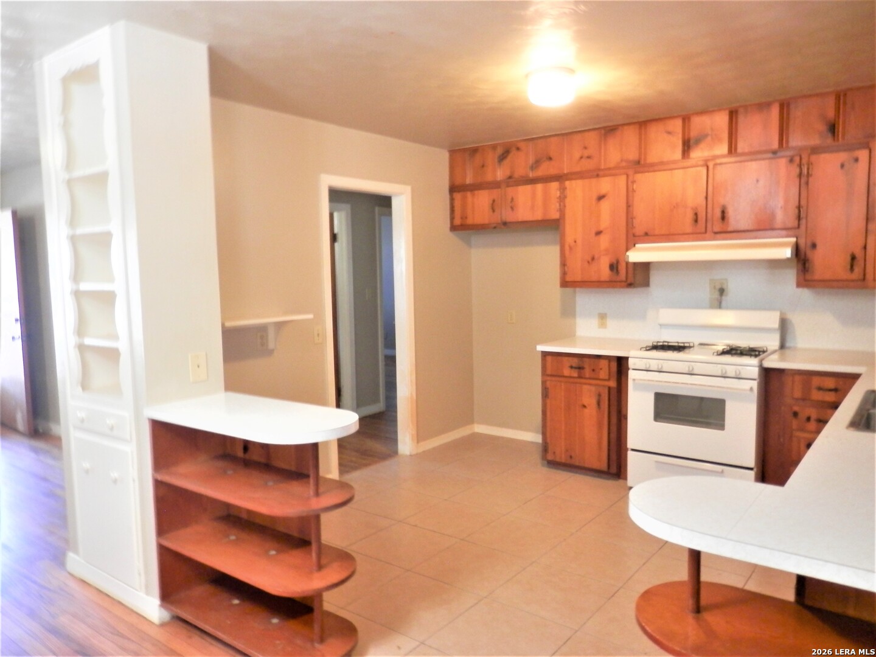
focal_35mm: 25
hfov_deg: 69.4
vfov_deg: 54.9
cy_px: 328
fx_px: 633
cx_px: 438
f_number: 3
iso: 200
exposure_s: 1/13
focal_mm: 4.5
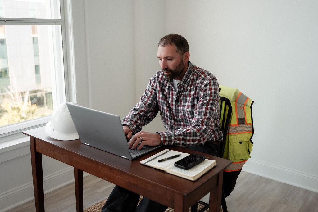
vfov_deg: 35.7
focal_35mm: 37
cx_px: 160
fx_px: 329
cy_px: 101
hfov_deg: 51.6
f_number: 3.2
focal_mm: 34
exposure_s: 1/320
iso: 320
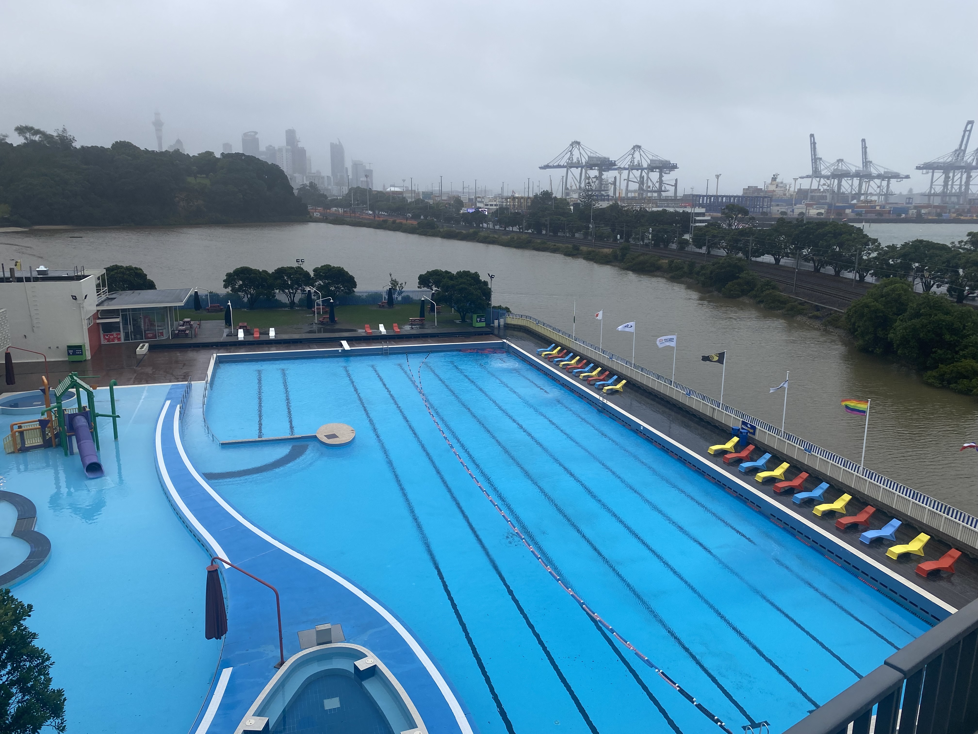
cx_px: 489
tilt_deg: -11.2
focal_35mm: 26
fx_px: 735
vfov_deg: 53.1
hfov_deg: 67.3
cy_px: 367
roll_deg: -1.2
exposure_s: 1/460
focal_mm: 4.25
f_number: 1.8
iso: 32
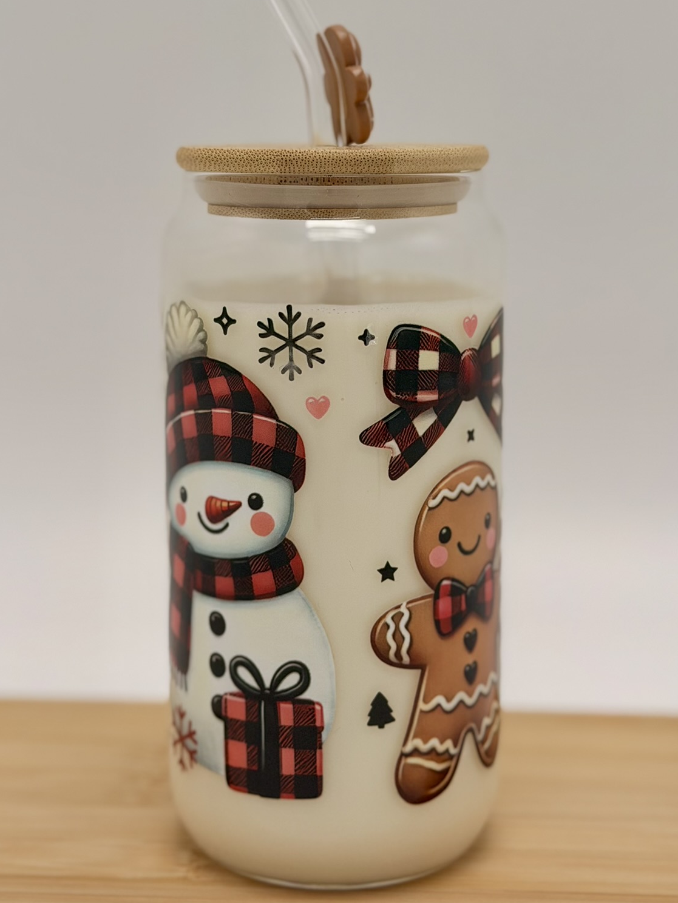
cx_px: 318
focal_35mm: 66
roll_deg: -0.3
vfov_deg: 29.3
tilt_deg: -8.6
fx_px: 1723
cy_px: 355
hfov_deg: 22.3
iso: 64
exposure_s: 1/747
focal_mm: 6.76
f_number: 1.78
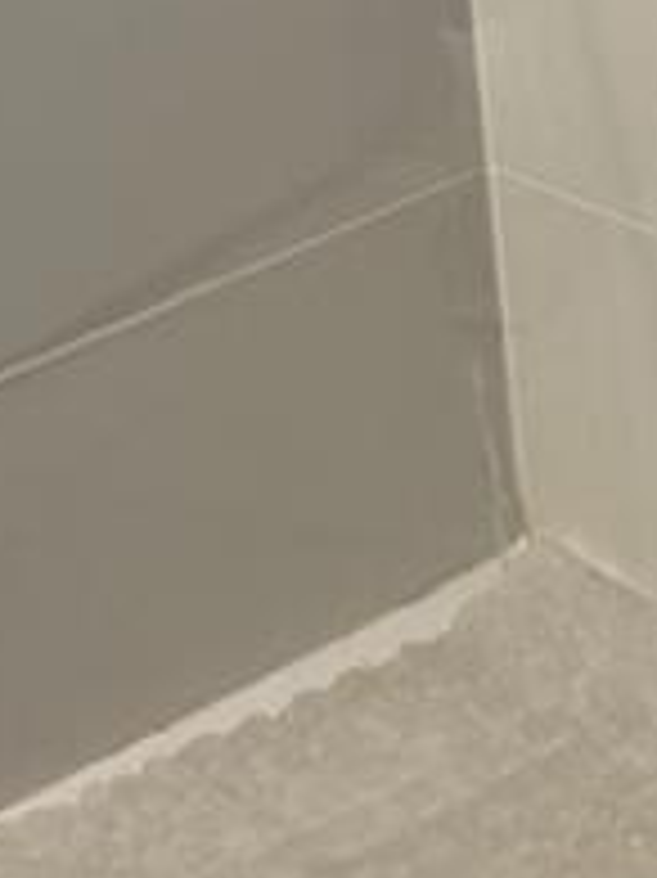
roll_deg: +4.5
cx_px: 842
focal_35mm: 148
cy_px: -486
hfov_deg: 9.8
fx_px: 3749
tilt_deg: -14.5
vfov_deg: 12.6
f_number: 1.78
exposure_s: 1/60
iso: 200
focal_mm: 6.76
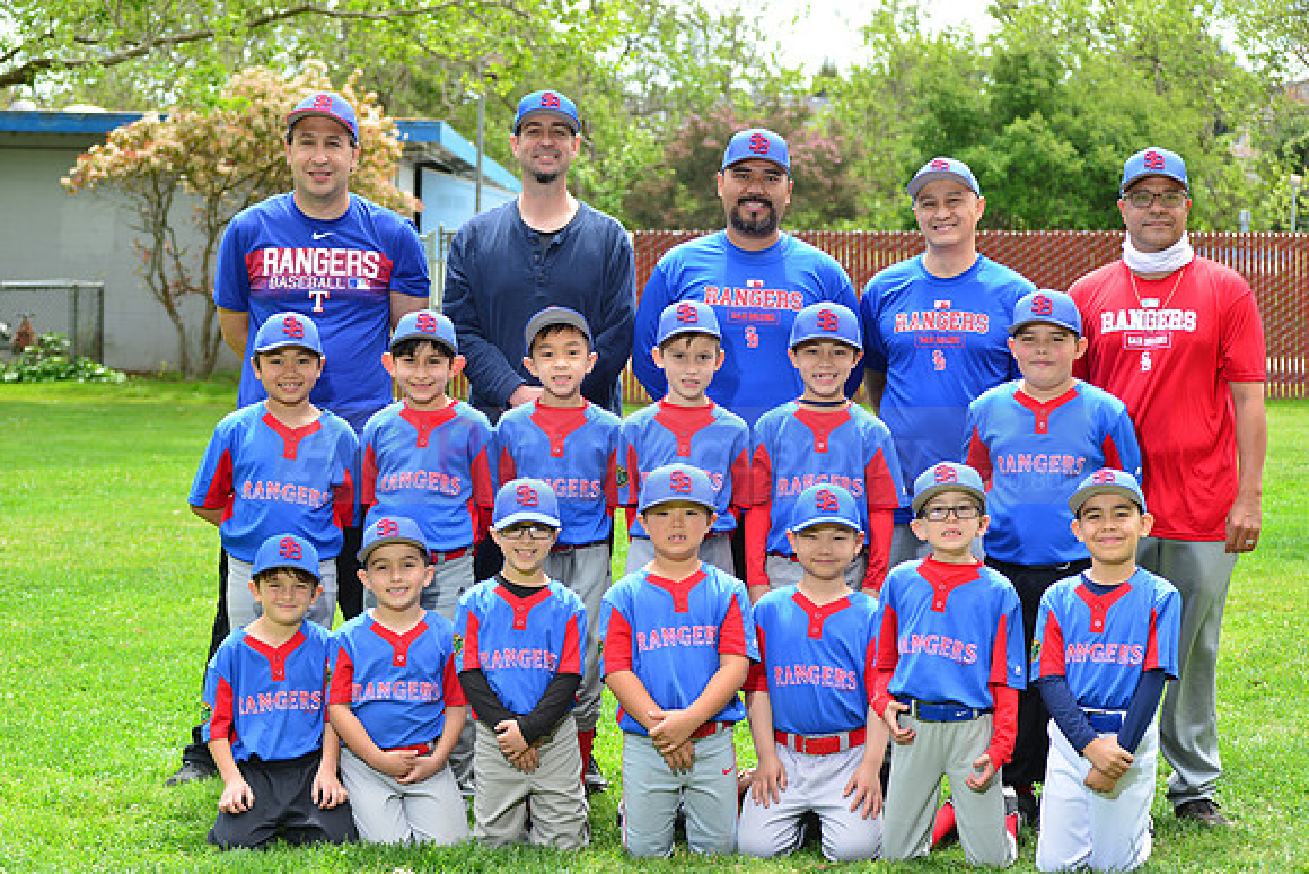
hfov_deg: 25.4
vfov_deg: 17.1
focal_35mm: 80
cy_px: 437
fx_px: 2909
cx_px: 654
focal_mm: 80
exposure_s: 1/200
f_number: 8
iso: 200
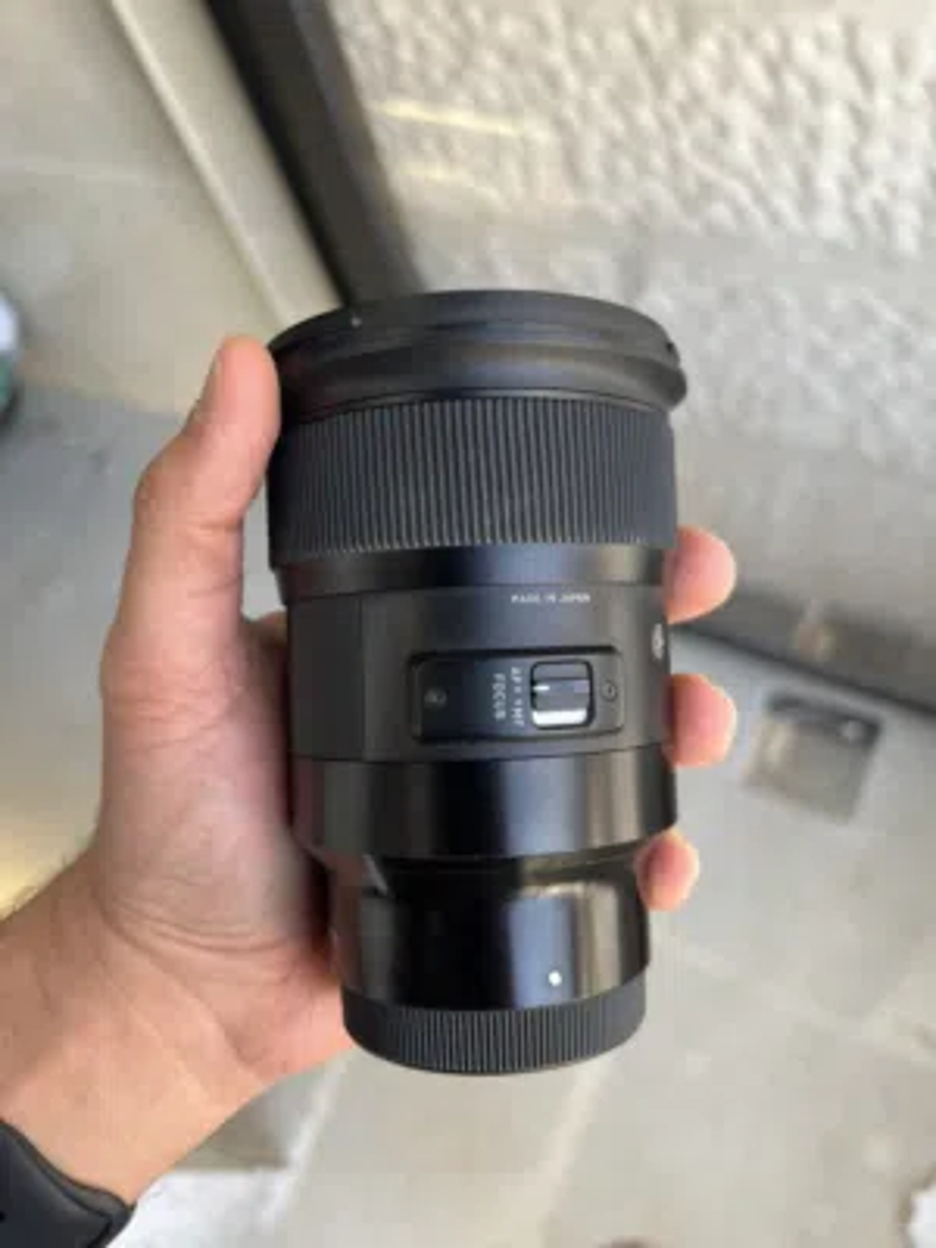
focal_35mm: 26
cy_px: 624
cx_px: 468
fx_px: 937
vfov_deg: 67.3
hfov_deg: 53.1
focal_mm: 5.7
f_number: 1.5
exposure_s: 1/100
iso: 100
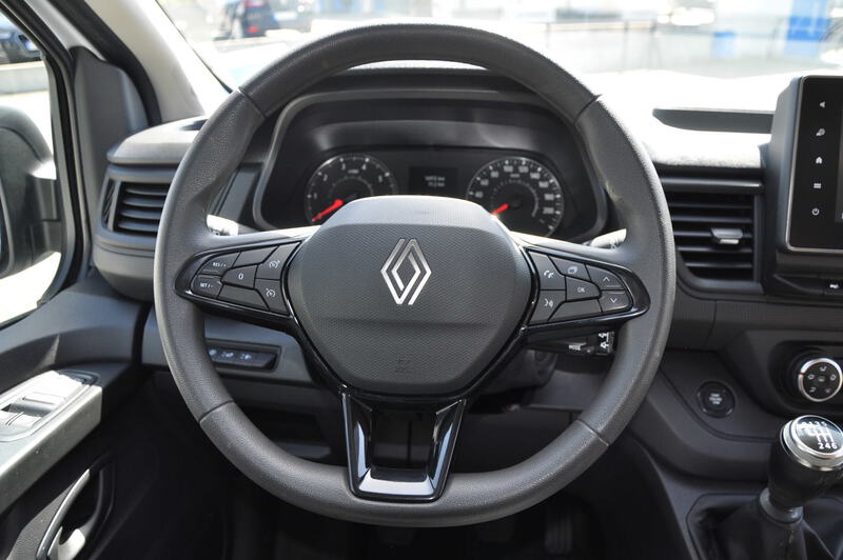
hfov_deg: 67.4
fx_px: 632
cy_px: 280
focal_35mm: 27
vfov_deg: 47.9
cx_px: 422
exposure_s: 1/125
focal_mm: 18
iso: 280
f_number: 3.5
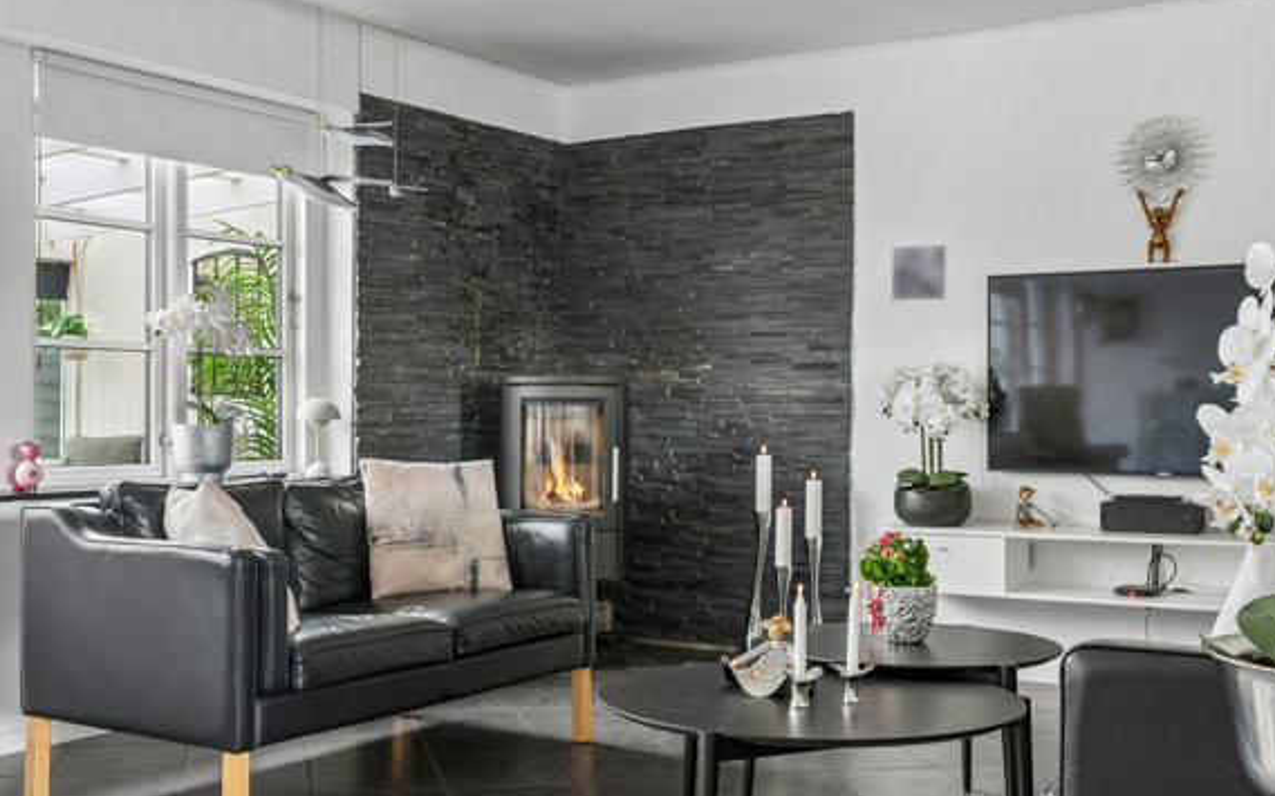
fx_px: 1493
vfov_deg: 29.8
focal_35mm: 43
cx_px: 553
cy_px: 443
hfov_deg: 46.1
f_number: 6.3
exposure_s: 1/1.67
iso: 1000
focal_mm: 30
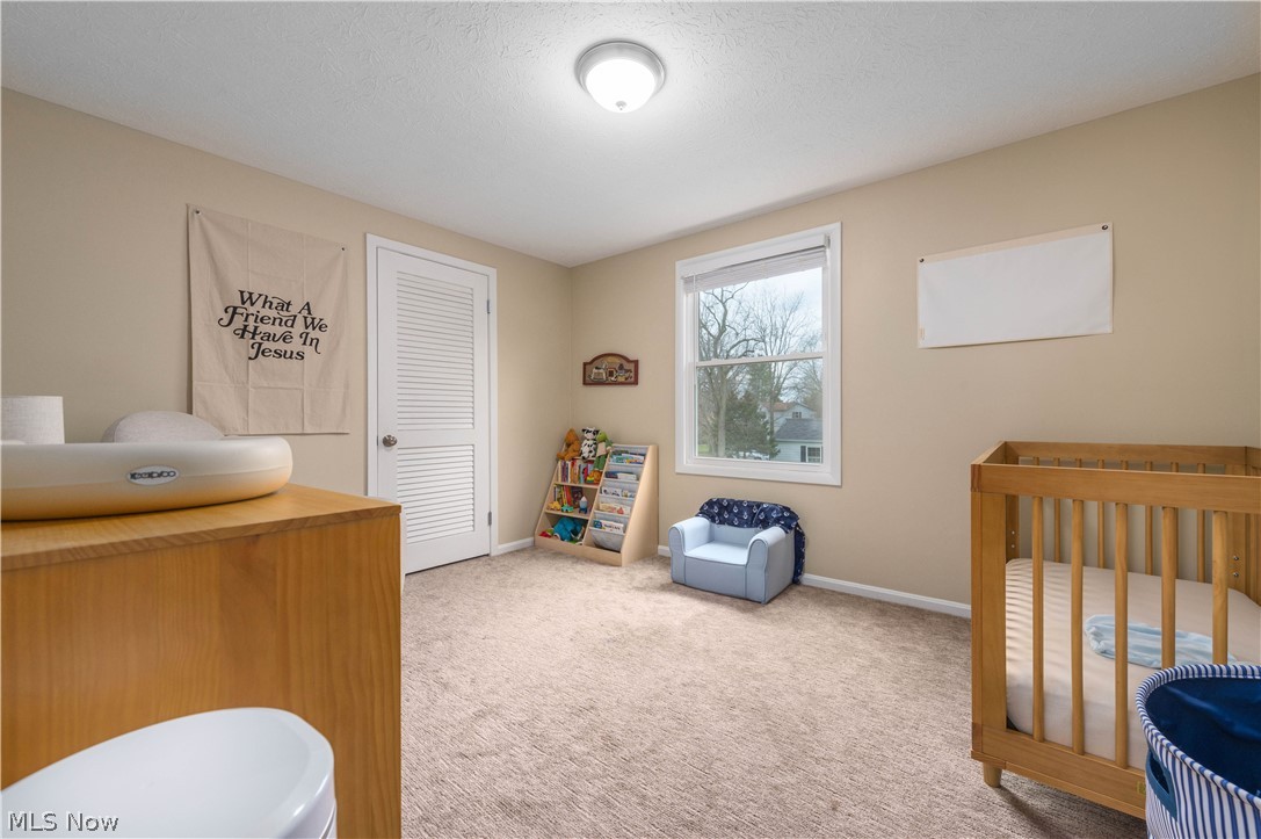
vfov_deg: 81.1
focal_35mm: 14
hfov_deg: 104.3
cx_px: 630
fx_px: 490
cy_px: 420
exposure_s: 1/60
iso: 200
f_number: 9
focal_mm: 14
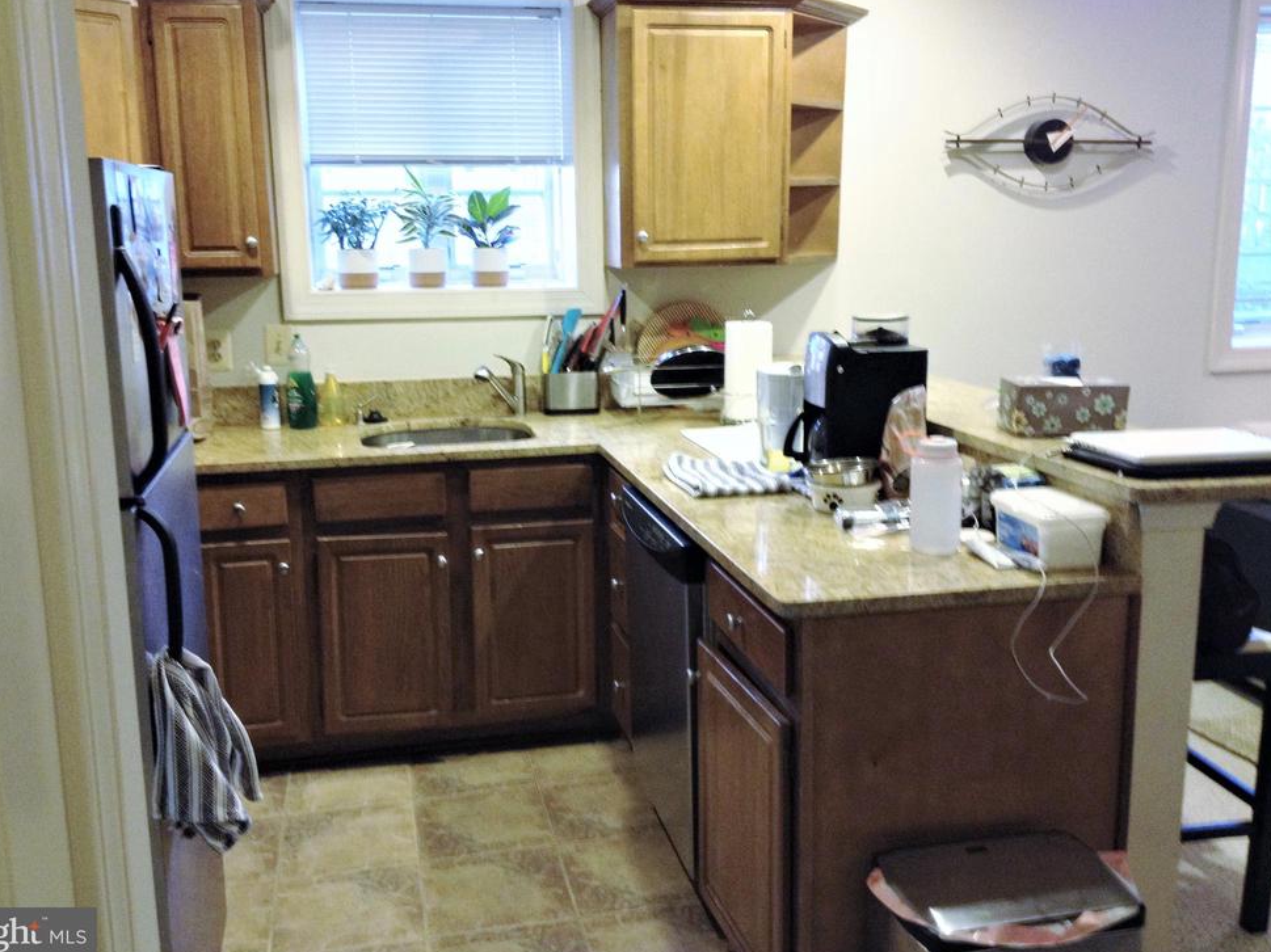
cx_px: 605
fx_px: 1358
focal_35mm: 37
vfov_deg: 38.6
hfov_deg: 50.1
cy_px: 458
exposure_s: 1/20
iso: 200
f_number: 2.4
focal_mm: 4.28
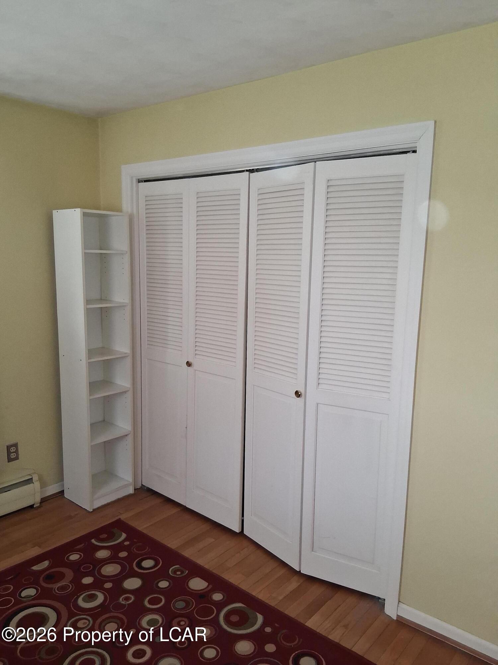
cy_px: 332
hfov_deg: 53.1
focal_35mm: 26
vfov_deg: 67.3
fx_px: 499
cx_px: 249
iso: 500
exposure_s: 1/60
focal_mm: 3.98
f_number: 1.8
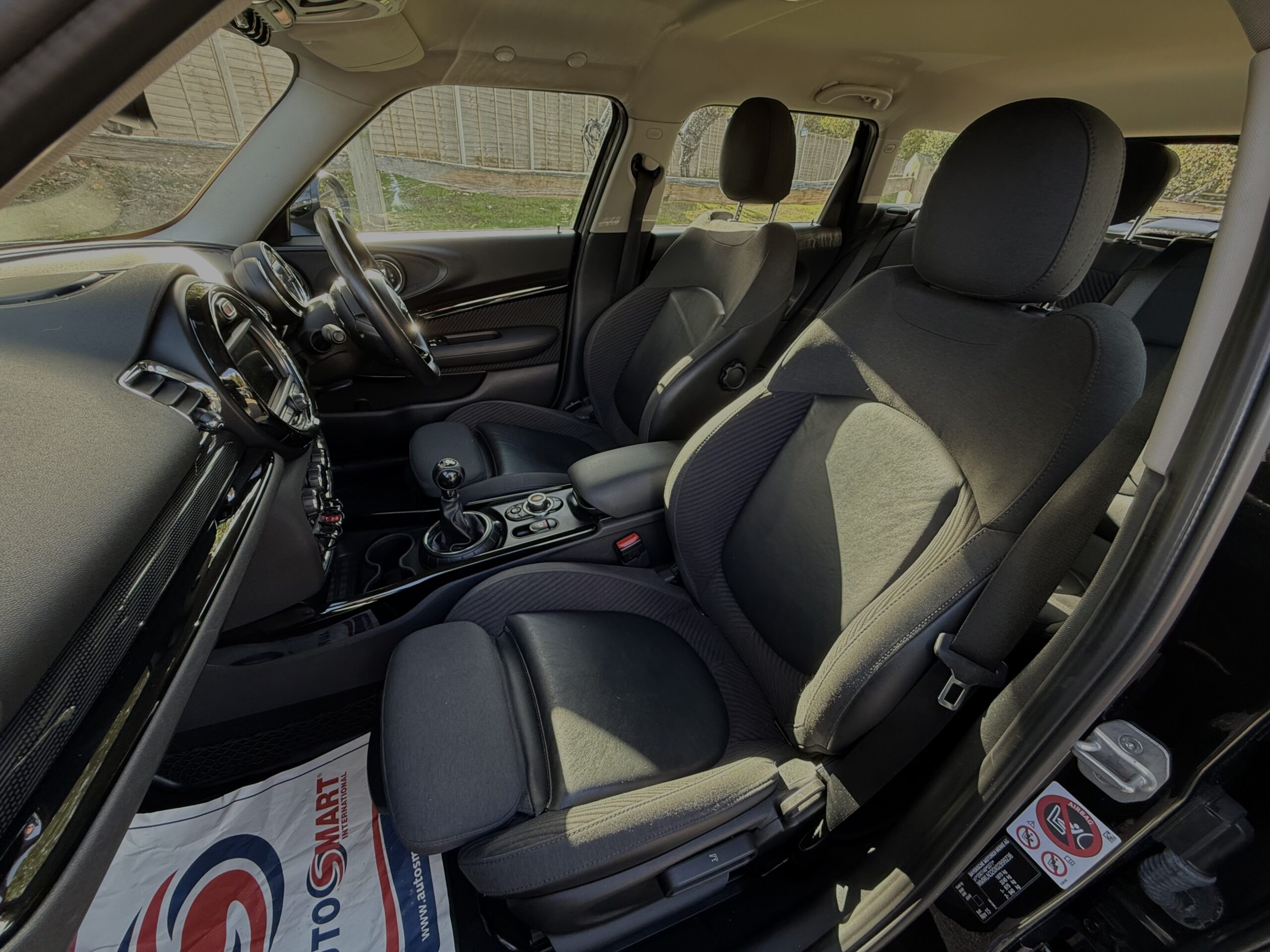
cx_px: 635
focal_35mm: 14
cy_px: 476
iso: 320
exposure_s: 1/89
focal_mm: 2.22
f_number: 2.2
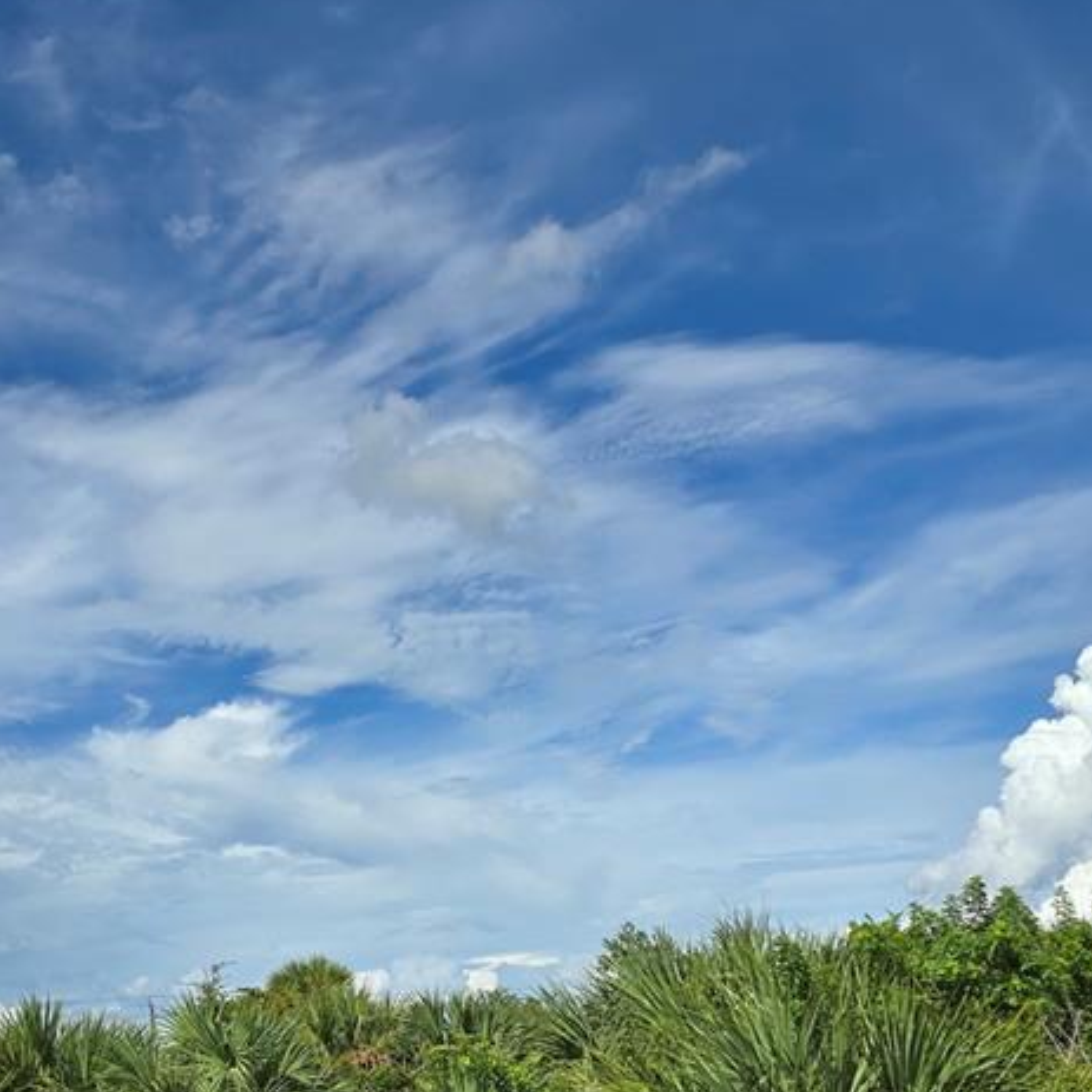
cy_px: 800
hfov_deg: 37.2
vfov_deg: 36.8
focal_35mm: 45
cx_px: 375
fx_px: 1606
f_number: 1.7
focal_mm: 6.3
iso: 12
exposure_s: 1/1472
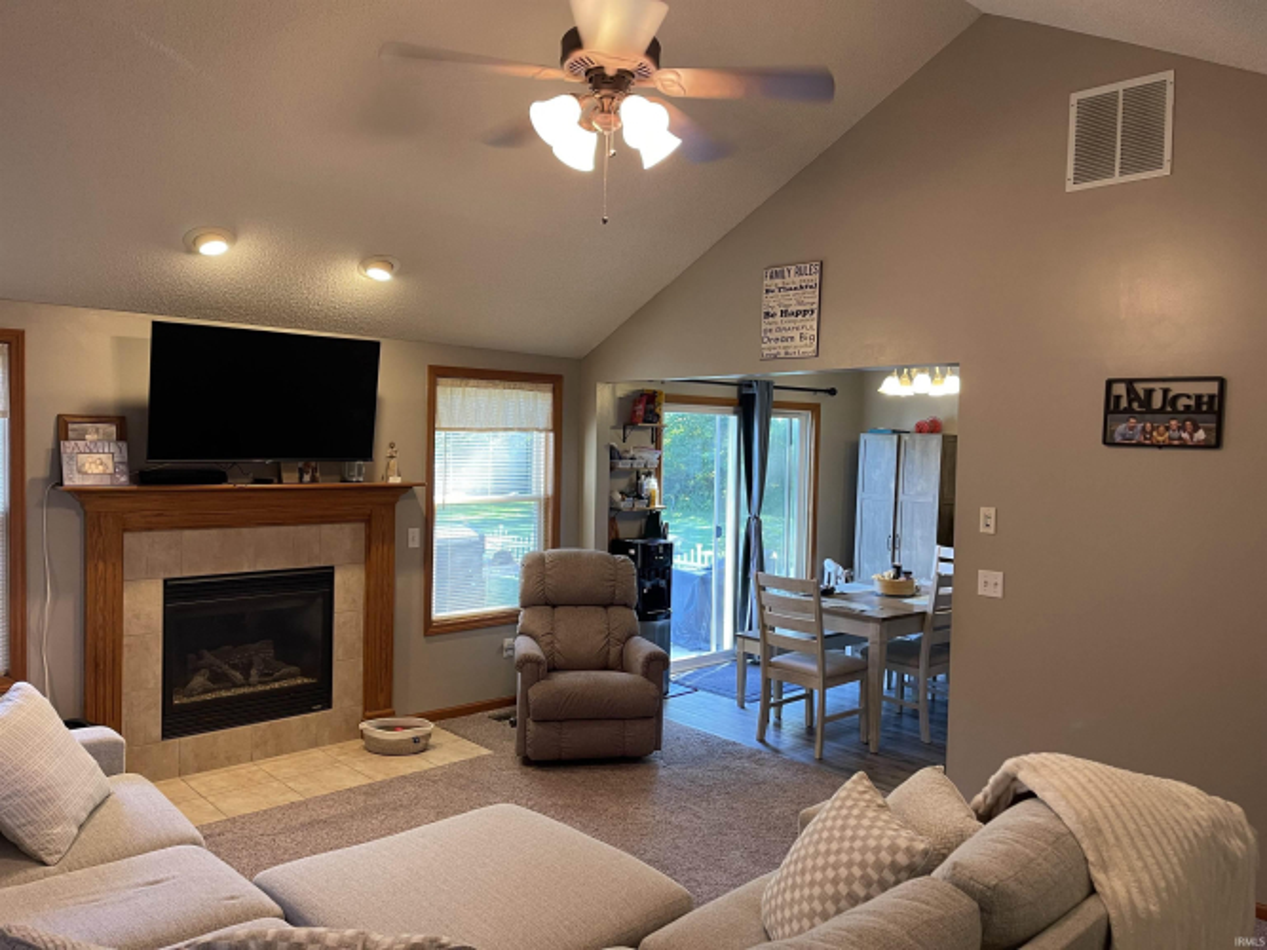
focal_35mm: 25
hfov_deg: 69.4
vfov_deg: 54.9
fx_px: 915
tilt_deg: -2.2
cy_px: 475
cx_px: 634
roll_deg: -1.5
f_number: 1.6
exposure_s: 1/60
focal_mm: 5.1
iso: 125
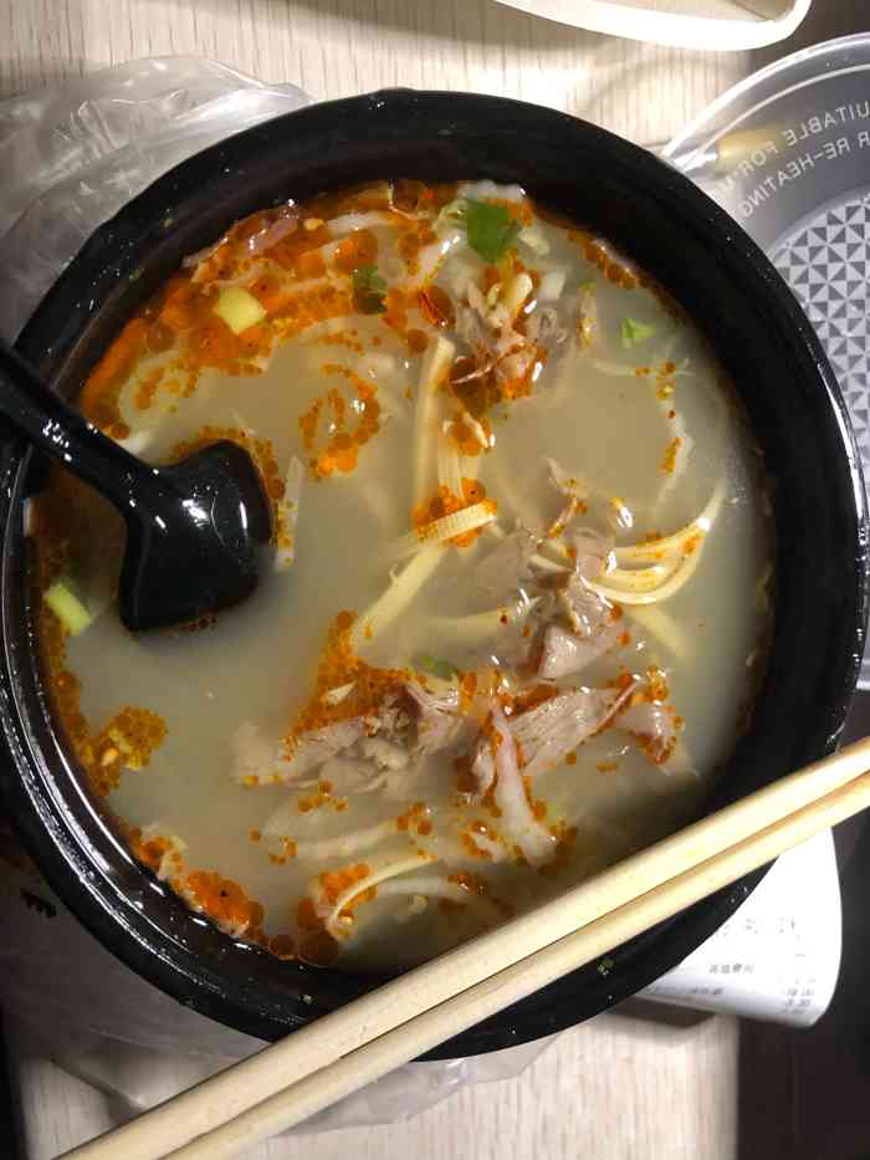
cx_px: 435
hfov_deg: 49.8
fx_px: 938
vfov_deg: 63.4
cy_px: 580
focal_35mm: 28
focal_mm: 4
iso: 64
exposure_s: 1/15
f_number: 1.8
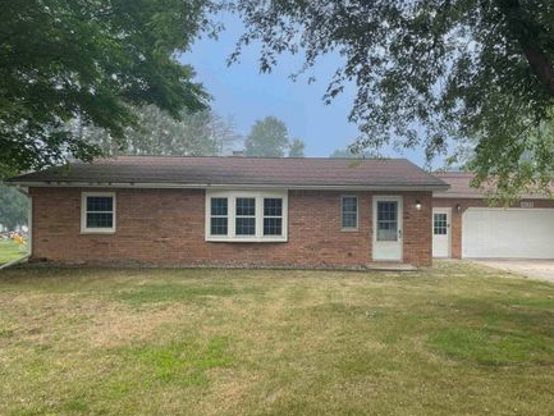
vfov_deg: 46.8
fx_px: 480
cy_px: 222
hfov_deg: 59.7
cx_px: 317
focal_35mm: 30
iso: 32
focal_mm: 4.2
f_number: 1.6
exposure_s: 1/437
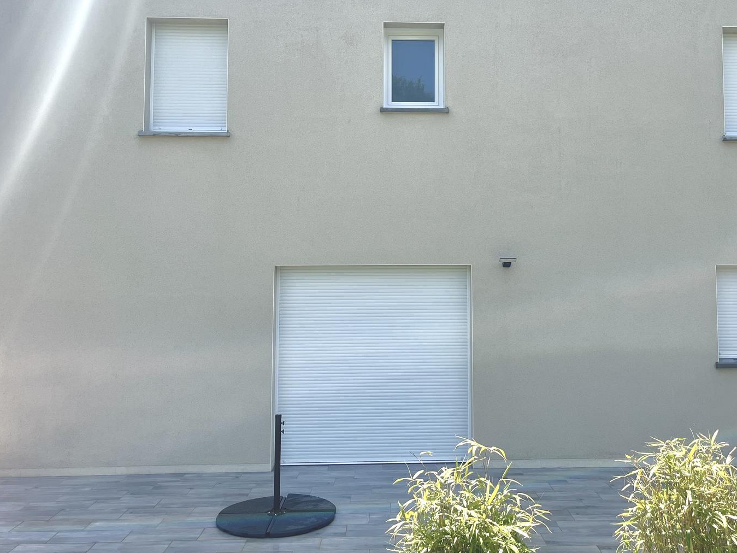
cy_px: 215
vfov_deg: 38.5
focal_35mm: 37
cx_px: 440
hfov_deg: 49.8
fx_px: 788
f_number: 1.6
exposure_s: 1/2358
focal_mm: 5.1
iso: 50
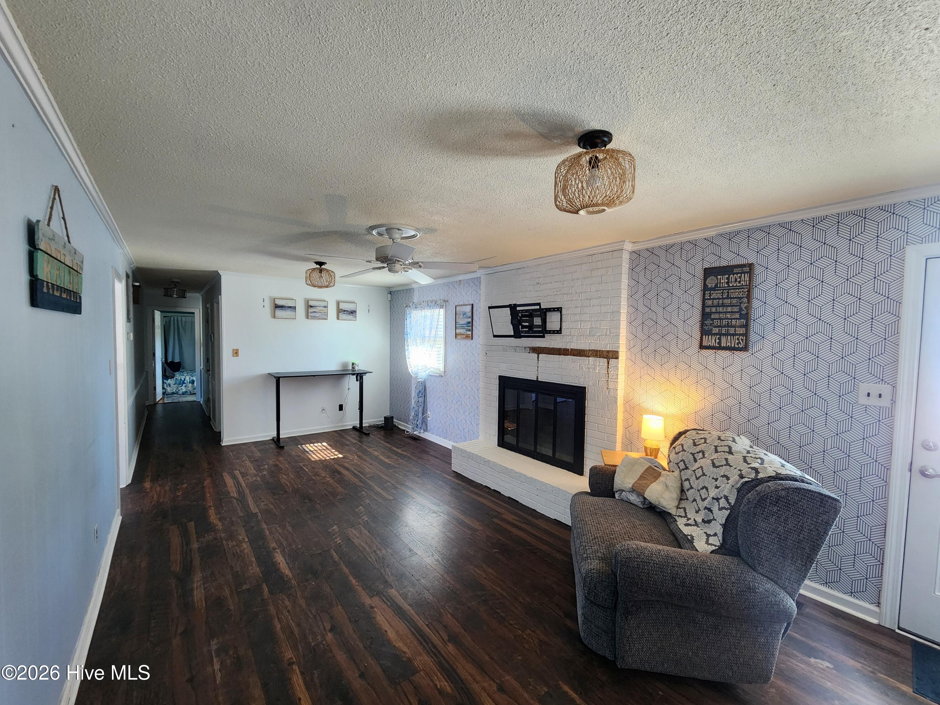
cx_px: 470
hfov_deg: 106.2
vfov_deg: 89.9
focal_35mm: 13
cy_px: 352
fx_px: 353
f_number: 2.2
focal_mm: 2.2
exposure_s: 1/60
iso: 320
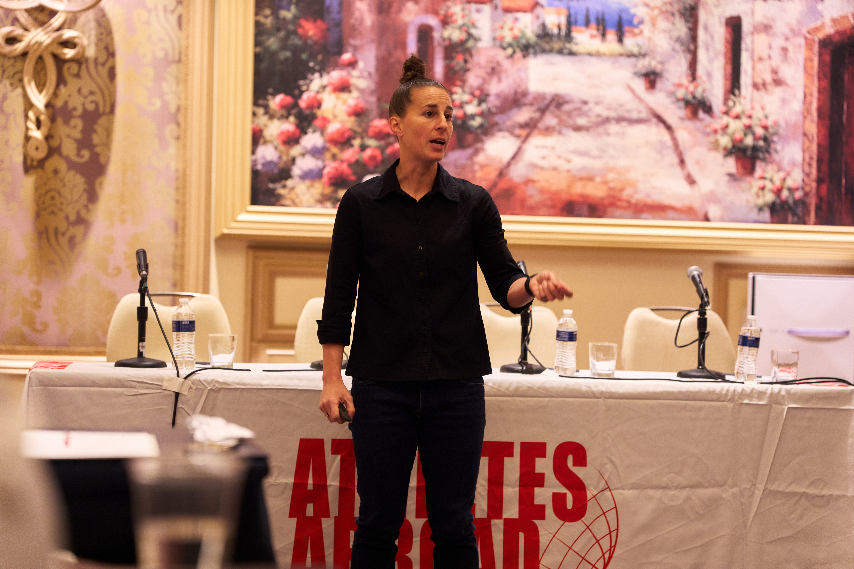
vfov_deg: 19.5
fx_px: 1660
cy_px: 284
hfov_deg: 28.8
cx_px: 427
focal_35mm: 70
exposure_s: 1/60
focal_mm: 70
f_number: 2
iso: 1600
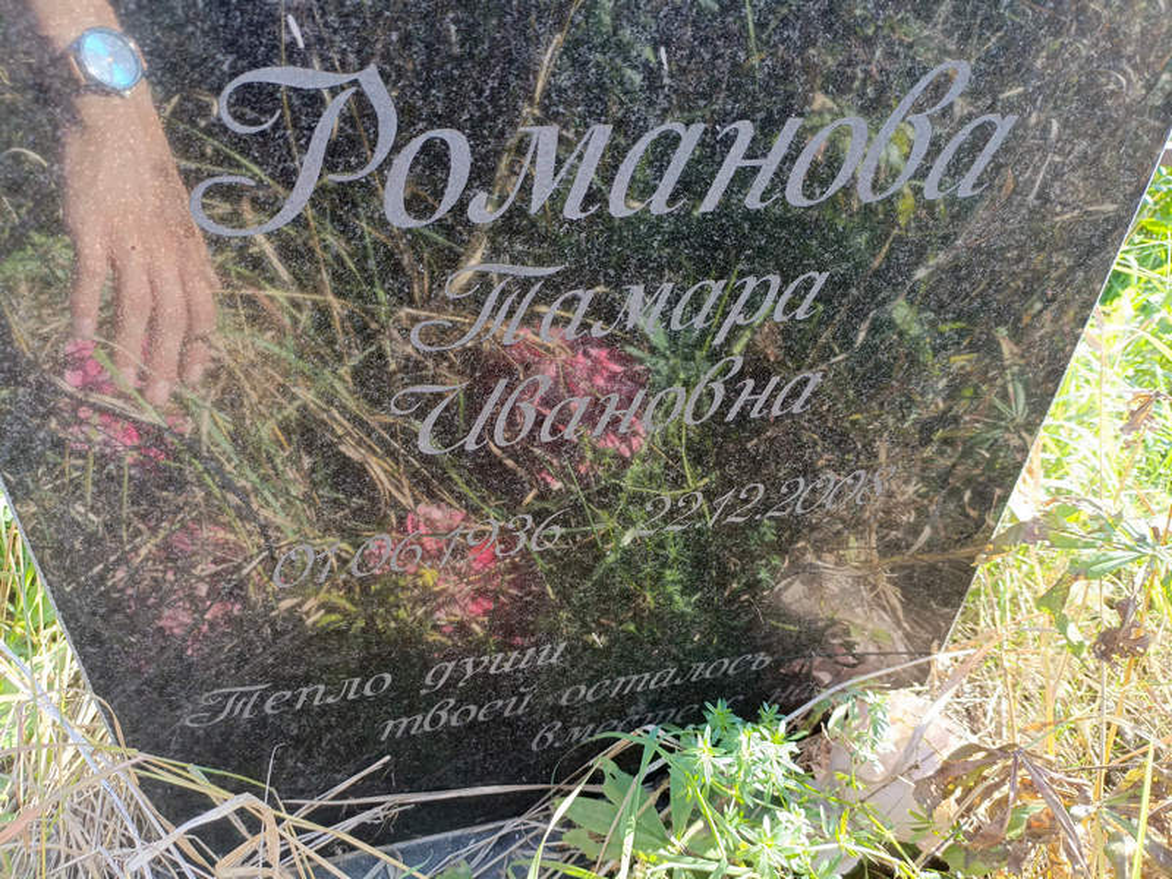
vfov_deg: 54.9
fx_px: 846
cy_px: 440
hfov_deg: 69.4
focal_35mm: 25
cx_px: 586
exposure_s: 1/120
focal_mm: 4.76
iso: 192
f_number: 1.69
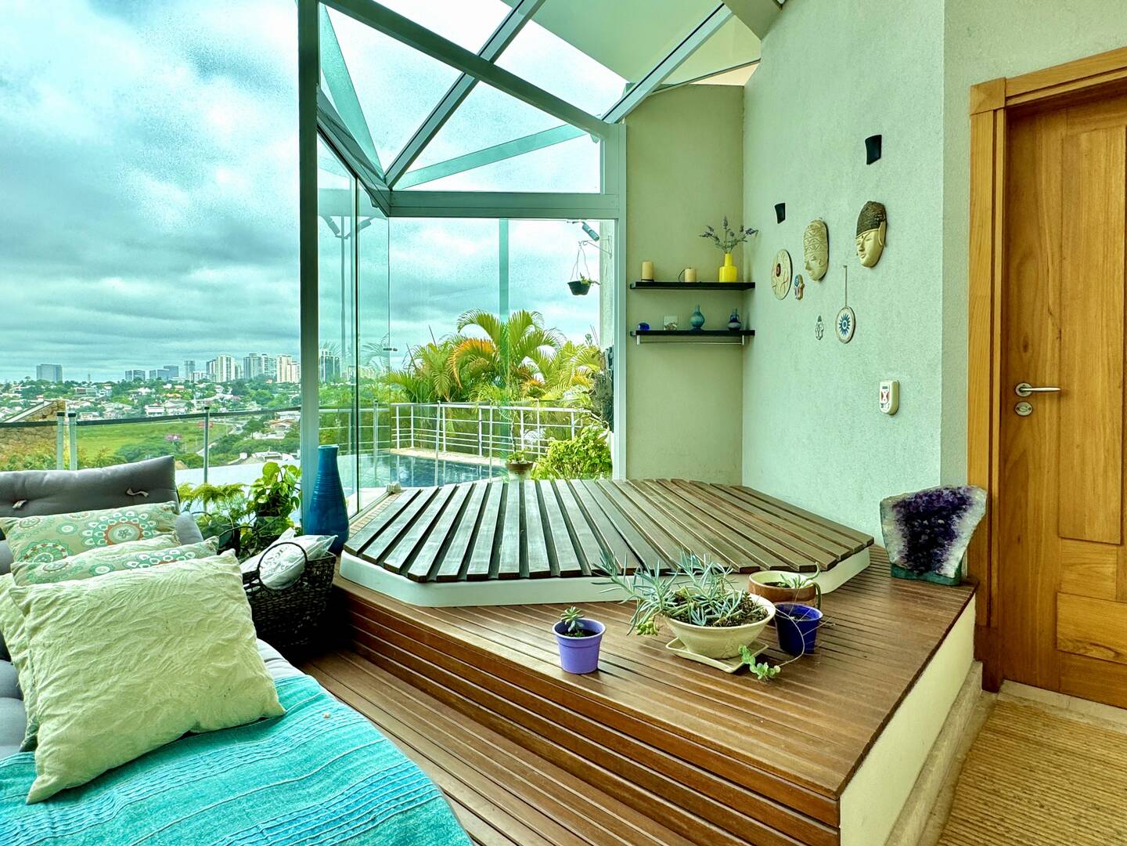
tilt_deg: -2.9
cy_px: 423
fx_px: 456
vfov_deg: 85.7
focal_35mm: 14
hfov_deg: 102.1
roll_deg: -0.5
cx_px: 564
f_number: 2.2
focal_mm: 2.22
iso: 40
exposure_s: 1/713
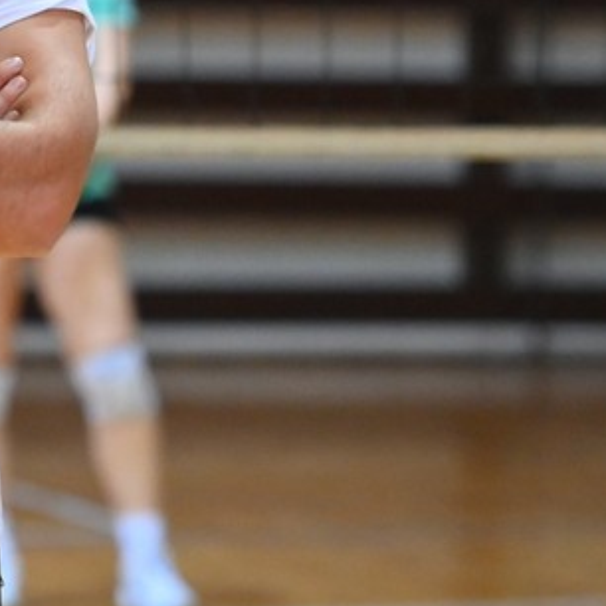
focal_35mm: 450
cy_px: -139
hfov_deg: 3.9
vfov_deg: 3.9
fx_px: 8913
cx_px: -143
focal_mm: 135
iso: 5000
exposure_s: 1/400
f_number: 4.5
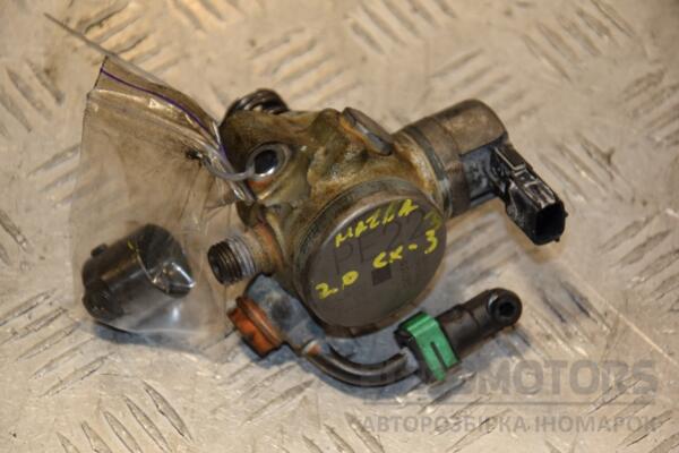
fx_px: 2405
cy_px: 226
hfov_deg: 16.1
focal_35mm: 128
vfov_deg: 10.8
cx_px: 340
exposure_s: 1/200
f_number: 5.6
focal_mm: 85
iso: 800
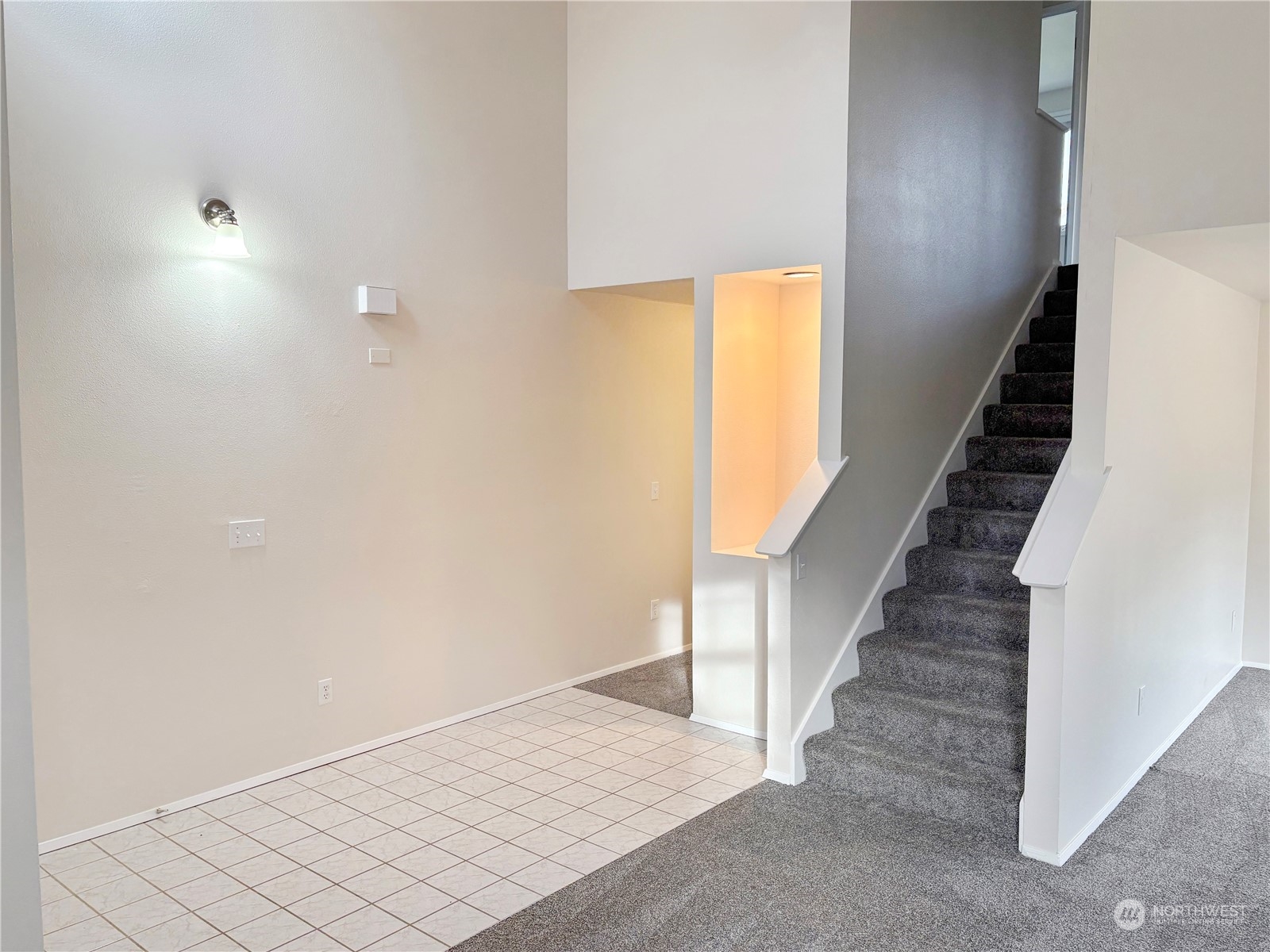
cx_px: 635
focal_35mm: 26
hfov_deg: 67.3
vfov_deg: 53.1
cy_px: 476
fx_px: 954
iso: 125
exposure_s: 1/120
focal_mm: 5.96
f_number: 1.6
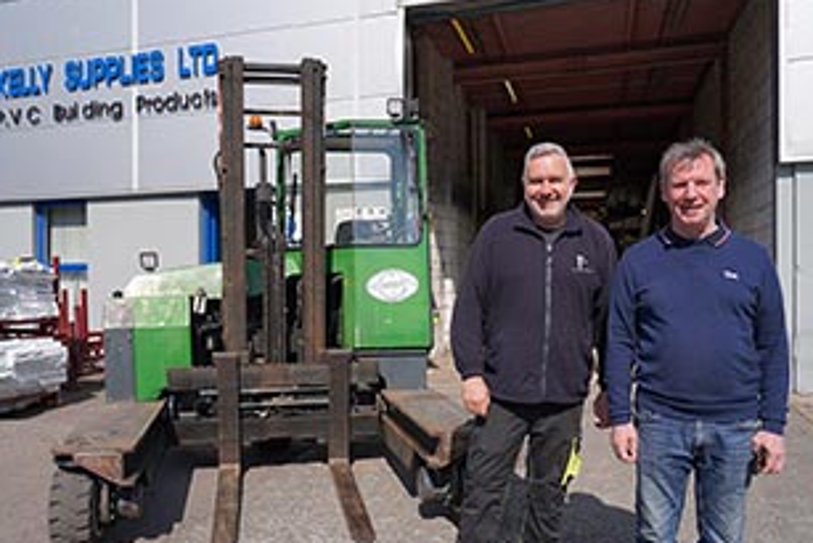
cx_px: 355
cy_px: 286
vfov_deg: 43.6
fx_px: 678
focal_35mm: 30
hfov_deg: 61.7
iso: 100
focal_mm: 24
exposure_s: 1/800
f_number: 4.5
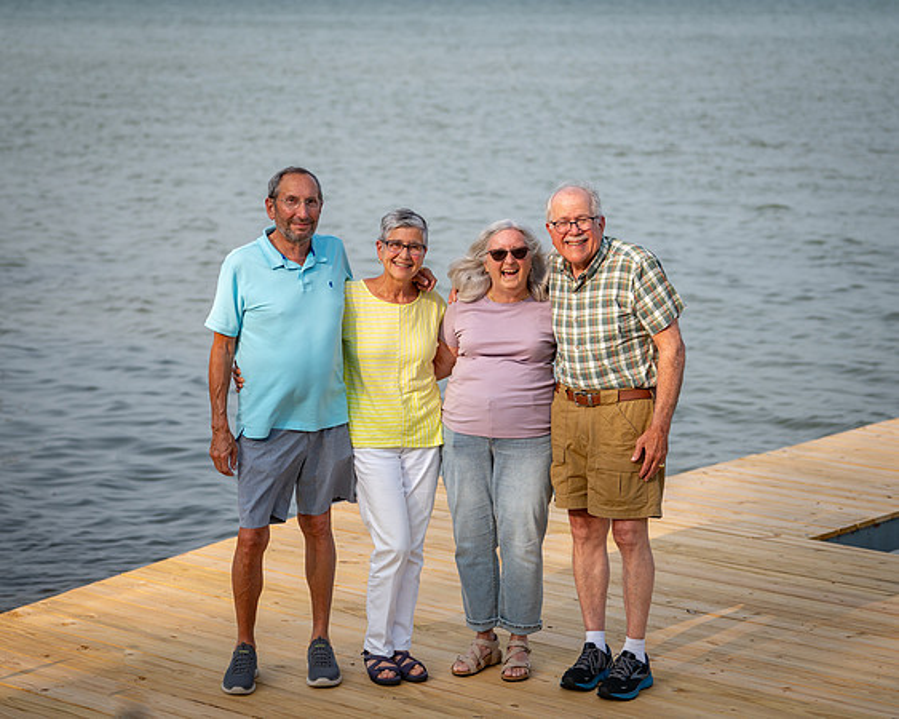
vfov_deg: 16.7
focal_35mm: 92
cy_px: 333
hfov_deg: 20.8
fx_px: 2444
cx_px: 439
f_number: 2.8
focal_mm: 70
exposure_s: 1/2000
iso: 125
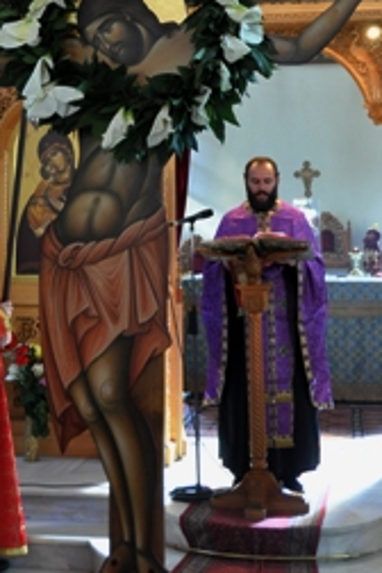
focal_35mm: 72
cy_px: 70
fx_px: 1144
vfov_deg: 27.2
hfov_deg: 18.9
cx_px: 141
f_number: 4
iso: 1000
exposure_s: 1/20
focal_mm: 27
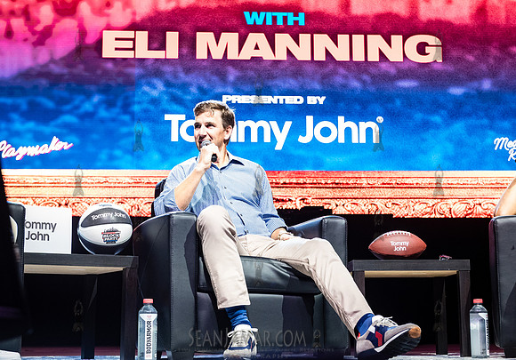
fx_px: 963
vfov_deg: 21.2
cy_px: 175
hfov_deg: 30.0
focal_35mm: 66
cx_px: 261
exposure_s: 1/500
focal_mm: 62
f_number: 5
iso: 5000
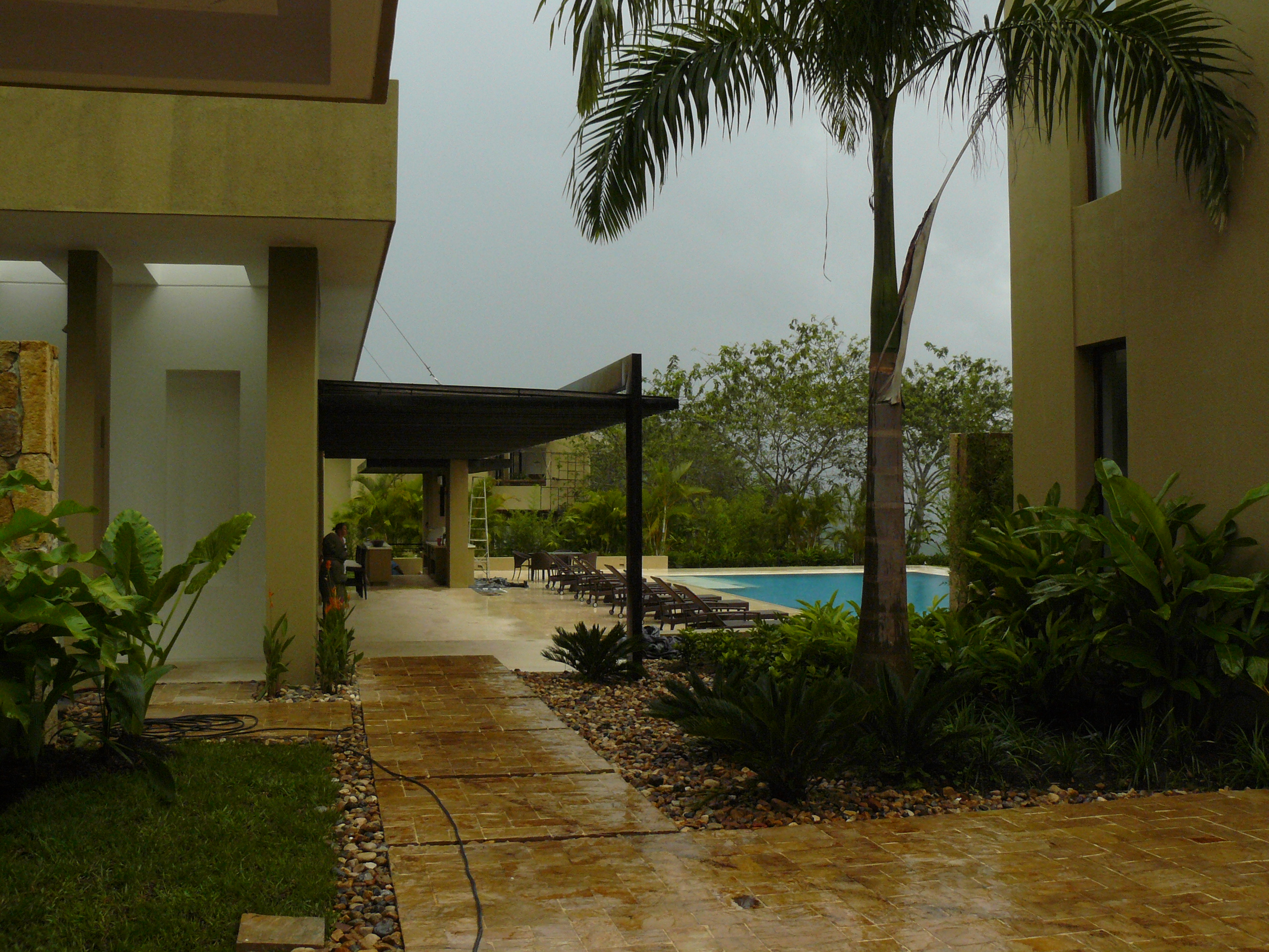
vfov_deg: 39.7
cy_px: 476
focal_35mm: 36
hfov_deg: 51.4
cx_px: 634
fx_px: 1320
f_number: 5.6
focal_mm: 6
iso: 200
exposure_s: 1/250
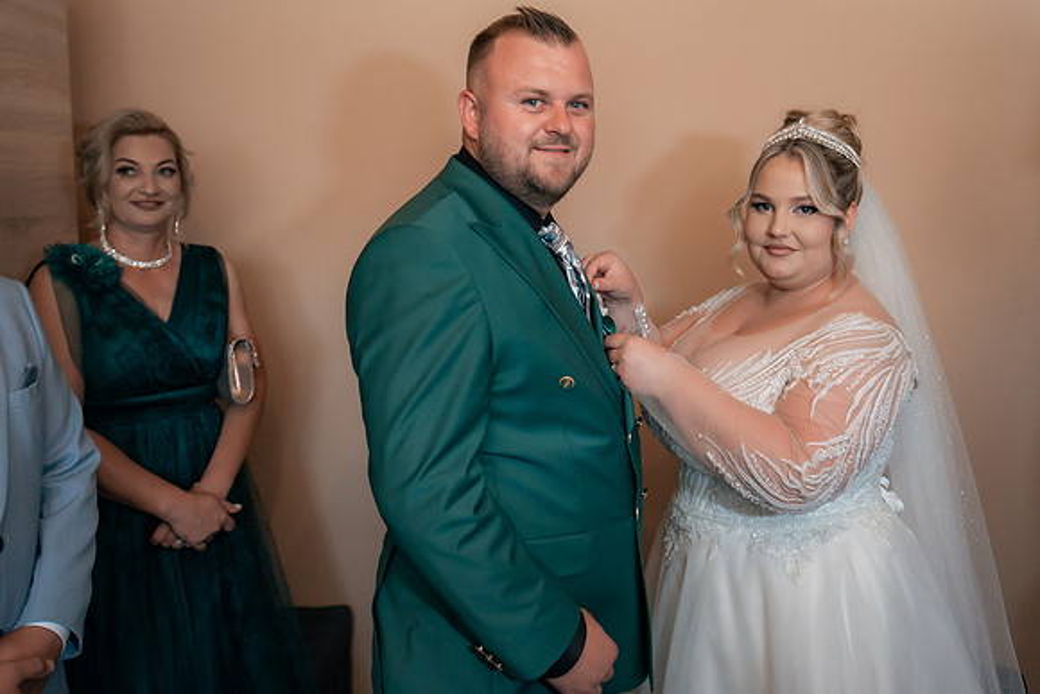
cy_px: 263
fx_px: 907
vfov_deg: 41.6
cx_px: 571
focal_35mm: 31
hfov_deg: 59.5
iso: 1600
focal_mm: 24
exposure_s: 1/320
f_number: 2.8
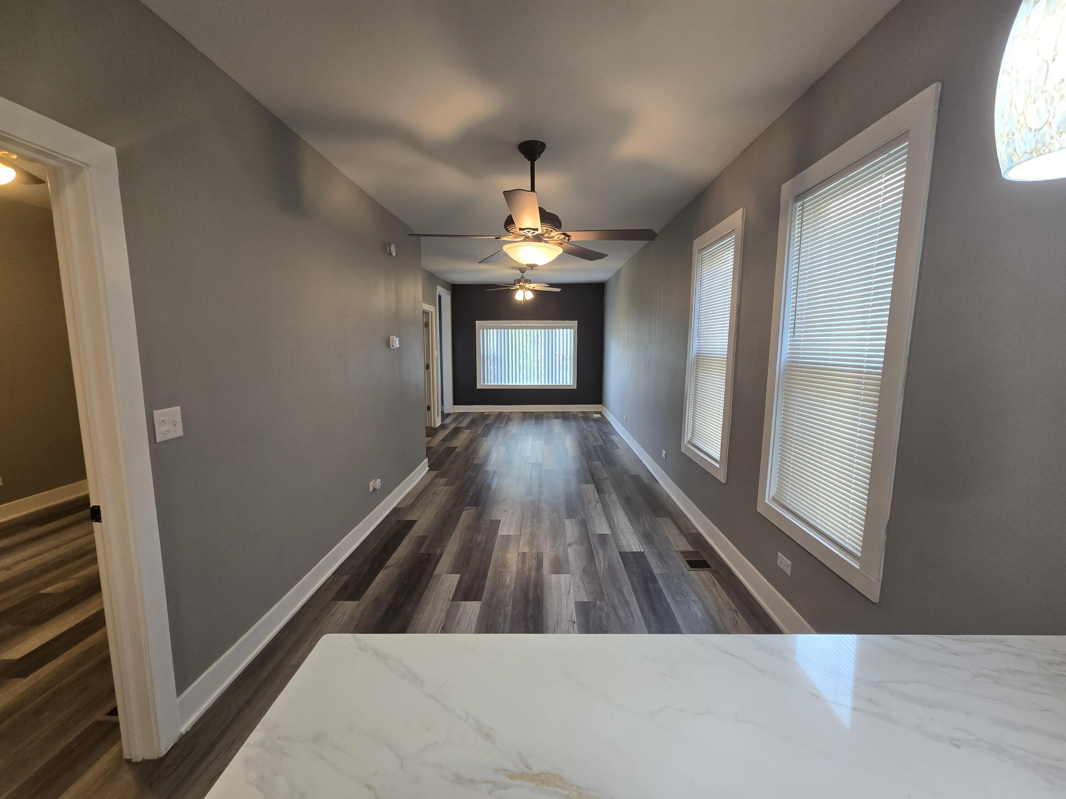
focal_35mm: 13
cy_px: 400
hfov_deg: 106.2
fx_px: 400
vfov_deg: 89.9
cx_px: 533
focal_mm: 2.2
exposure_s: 1/60
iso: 125
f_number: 2.2
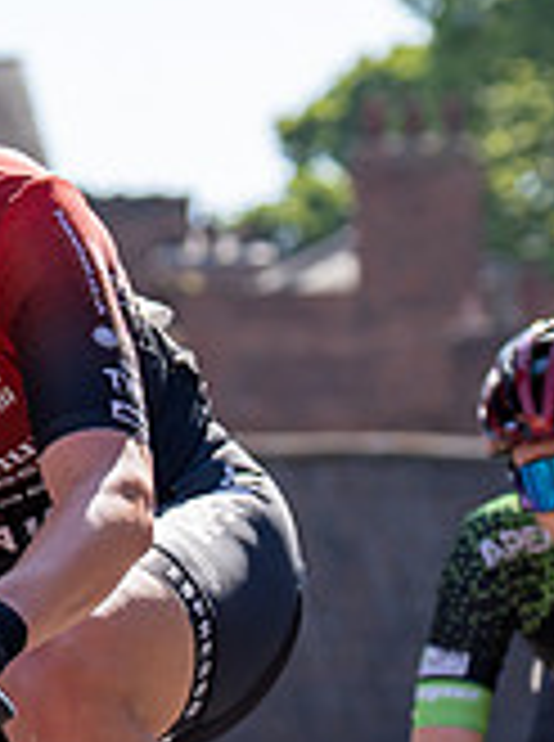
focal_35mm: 377
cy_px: 652
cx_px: 13
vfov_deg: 5.3
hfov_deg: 3.9
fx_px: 8076
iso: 100
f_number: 3.5
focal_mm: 70
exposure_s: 1/1000
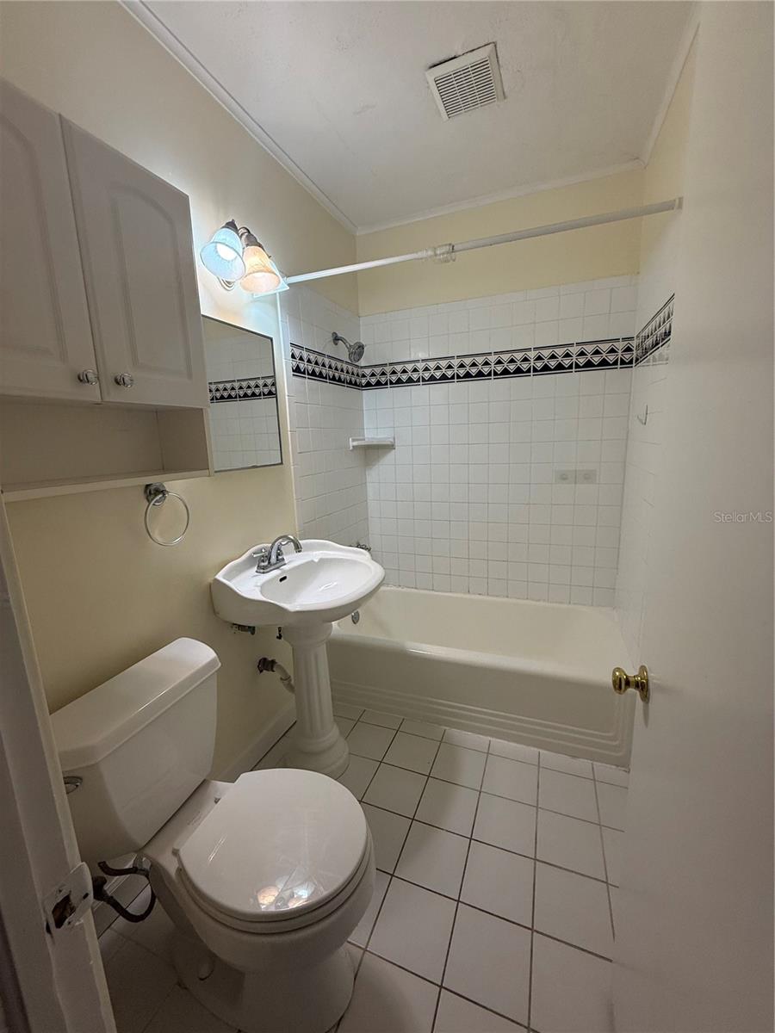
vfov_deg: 102.1
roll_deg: +2.5
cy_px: 516
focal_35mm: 14
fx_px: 418
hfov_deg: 85.7
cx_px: 388
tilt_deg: -9.5
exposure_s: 1/120
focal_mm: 2.22
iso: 160
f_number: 2.2
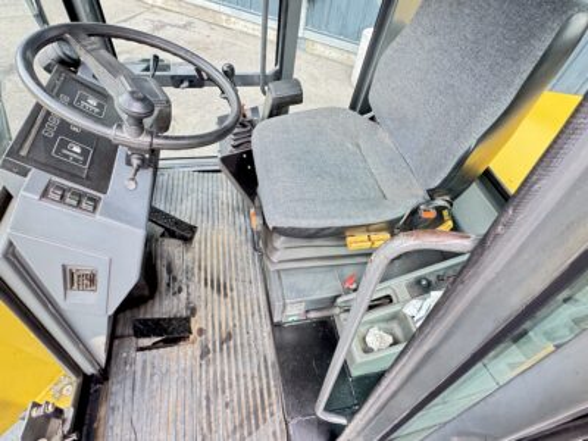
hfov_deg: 102.1
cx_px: 294
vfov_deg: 85.7
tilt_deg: -48.0
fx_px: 238
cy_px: 220
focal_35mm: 14
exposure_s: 1/99
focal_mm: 2.22
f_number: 2.2
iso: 200
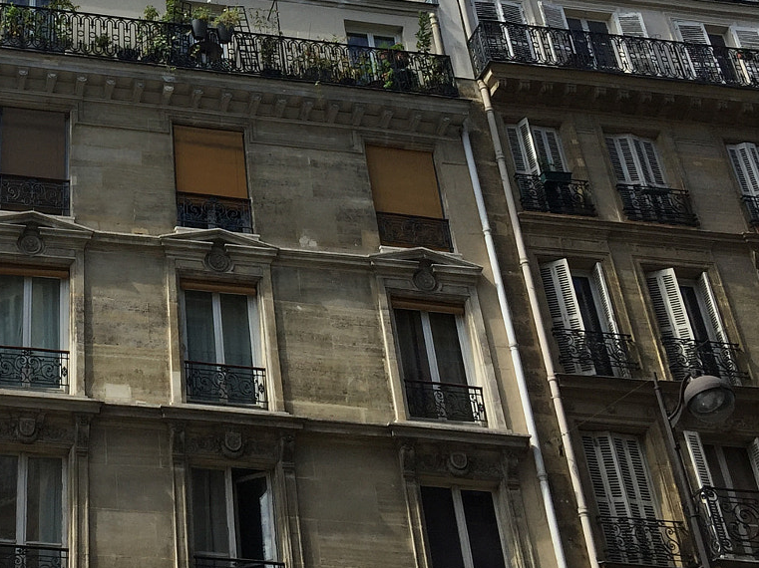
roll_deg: -2.9
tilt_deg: +35.8
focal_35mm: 61
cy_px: 103
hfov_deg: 30.1
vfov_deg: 23.6
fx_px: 1337
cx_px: 50
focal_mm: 4.15
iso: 32
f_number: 2.2
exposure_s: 1/2083
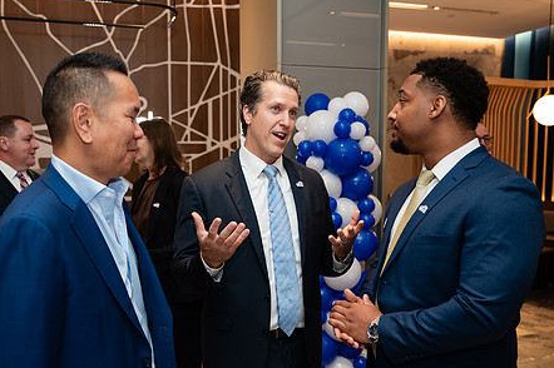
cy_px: 218
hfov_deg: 51.8
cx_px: 248
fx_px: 569
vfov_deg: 35.8
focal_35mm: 37
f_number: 3.2
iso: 400
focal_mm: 27.5
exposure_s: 1/160
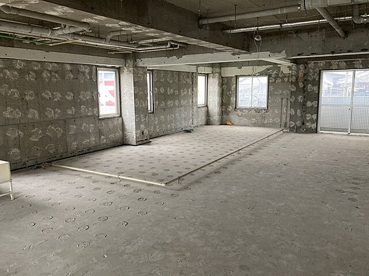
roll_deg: +0.6
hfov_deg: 63.4
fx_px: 298
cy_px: 138
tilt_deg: -8.7
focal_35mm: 28
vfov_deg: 49.7
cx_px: 184
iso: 250
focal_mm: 3.99
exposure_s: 1/60
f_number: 1.8
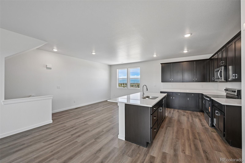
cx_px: 122
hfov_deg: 104.3
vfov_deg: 81.2
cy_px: 82
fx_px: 95
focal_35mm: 14
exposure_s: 1/15
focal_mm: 14
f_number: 10
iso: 160
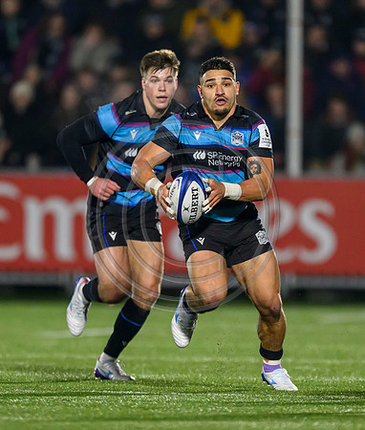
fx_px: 12478
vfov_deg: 2.0
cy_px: 262
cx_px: 197
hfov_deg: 1.7
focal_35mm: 957
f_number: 4
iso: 5000
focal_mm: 560
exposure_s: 1/1600
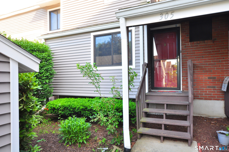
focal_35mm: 24
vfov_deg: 53.0
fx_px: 152
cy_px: 76
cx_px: 114
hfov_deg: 73.8
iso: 640
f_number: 8
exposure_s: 1/60
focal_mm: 16
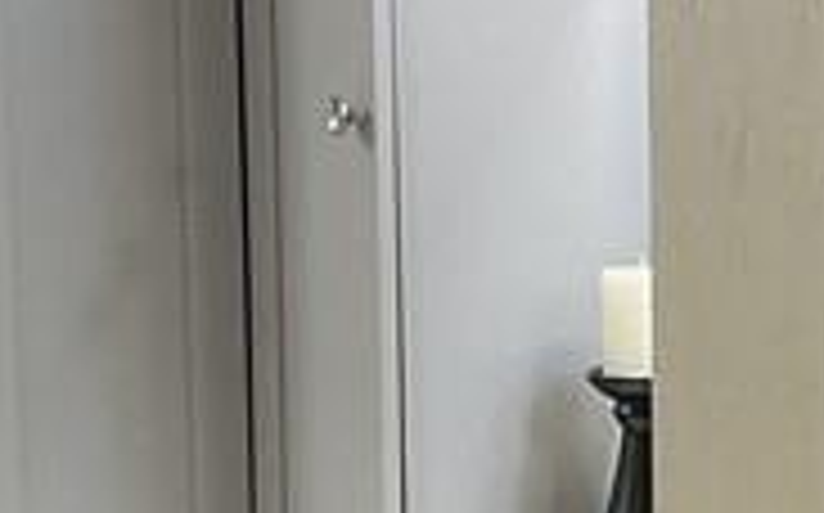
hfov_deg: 11.8
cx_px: 1144
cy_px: 634
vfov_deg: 7.5
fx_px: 3859
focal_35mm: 172
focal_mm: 3
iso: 50
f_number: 1.8
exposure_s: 1/60
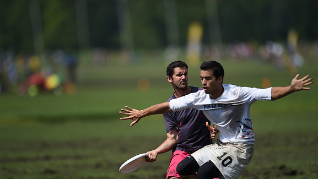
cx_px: 159
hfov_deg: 5.1
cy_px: 105
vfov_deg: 2.9
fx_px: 3551
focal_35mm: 421
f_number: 2.8
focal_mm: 400
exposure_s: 1/6400
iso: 200
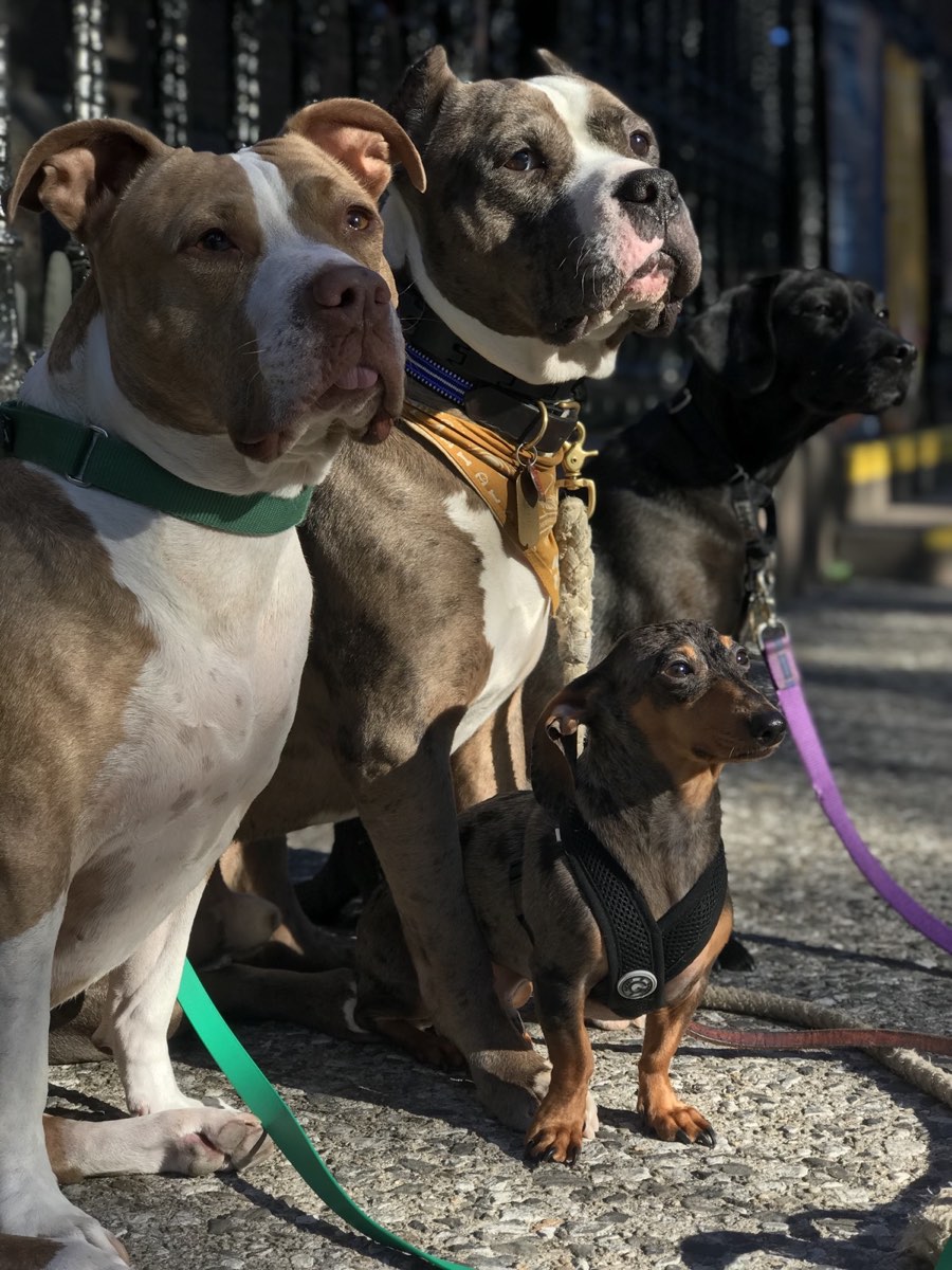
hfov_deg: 25.7
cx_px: 476
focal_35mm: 57
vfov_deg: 33.8
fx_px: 2090
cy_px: 635
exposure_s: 1/198
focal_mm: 6.6
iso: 20
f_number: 2.8
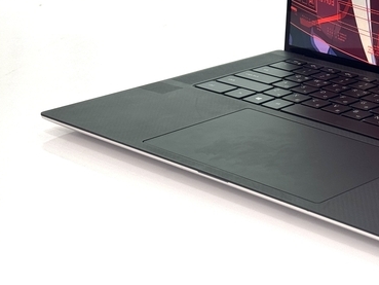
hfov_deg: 18.4
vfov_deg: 14.0
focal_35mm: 104
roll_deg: +0.0
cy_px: -3
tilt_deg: -12.2
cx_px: 373
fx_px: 1139
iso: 50
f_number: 1.78
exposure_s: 1/121
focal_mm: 6.76
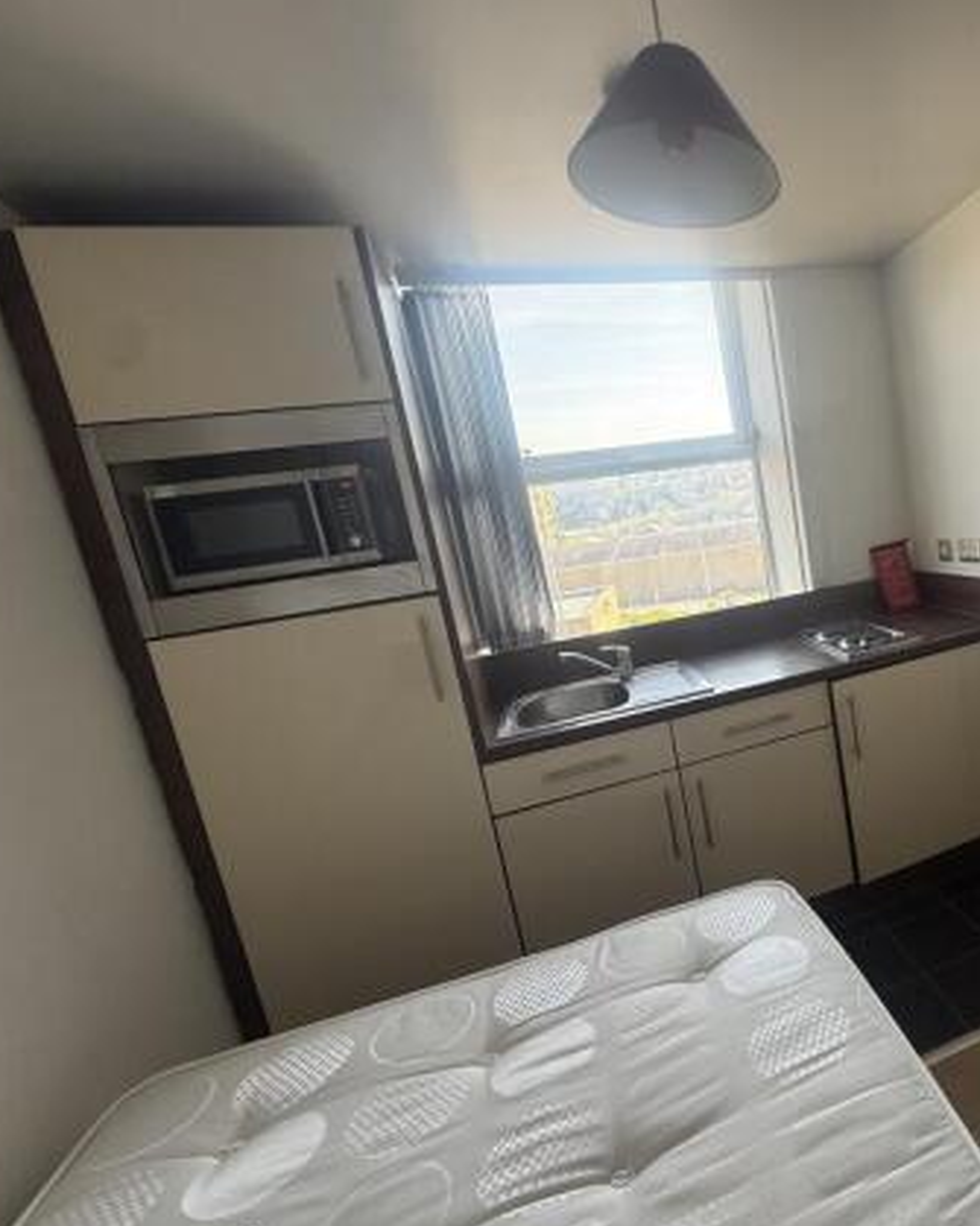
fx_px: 689
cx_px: 809
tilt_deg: -7.2
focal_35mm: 19
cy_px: 616
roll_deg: +7.3
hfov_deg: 63.5
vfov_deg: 83.3
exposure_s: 1/126
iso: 64
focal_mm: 2.22
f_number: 2.2
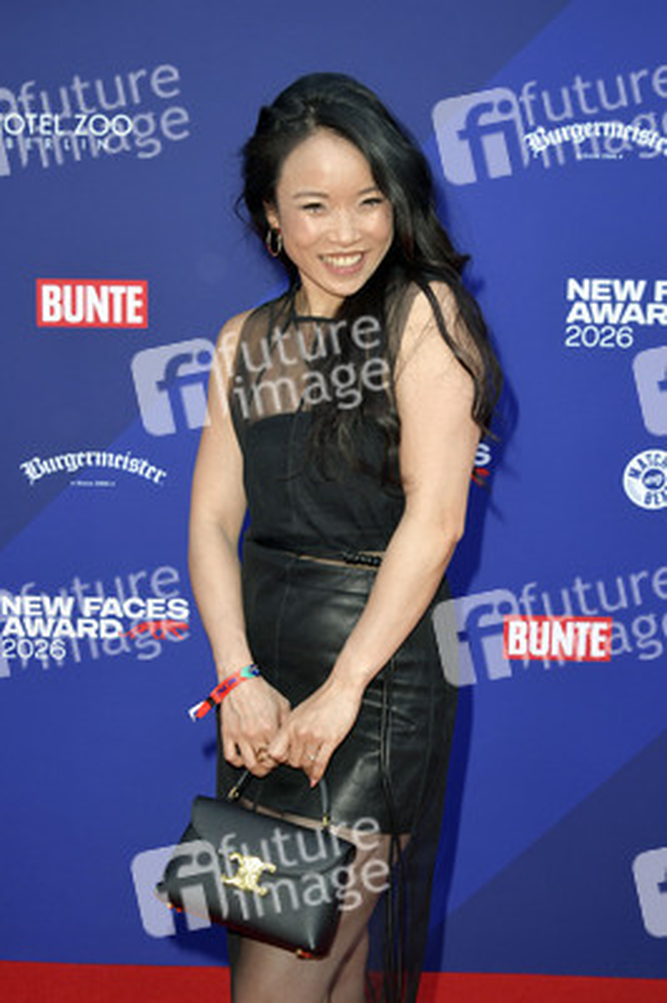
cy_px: 502
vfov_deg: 42.8
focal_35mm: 46
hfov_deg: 29.2
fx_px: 1281
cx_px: 334
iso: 640
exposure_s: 1/200
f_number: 6.3
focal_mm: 46
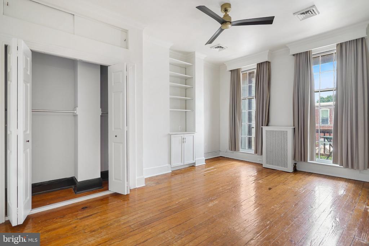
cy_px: 123
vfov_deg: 70.5
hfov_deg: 93.3
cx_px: 184
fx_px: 174
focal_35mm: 17
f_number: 2.8
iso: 320
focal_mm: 17
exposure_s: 1/15
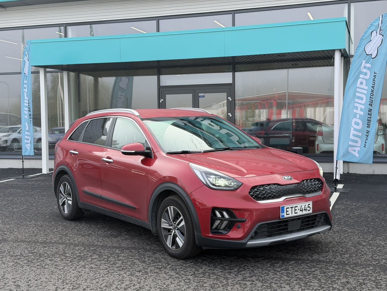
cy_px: 146
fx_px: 537
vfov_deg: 30.3
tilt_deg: -1.7
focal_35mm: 48
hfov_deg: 39.7
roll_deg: +0.9
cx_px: 194
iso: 64
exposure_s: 1/885
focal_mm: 6.76
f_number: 1.78
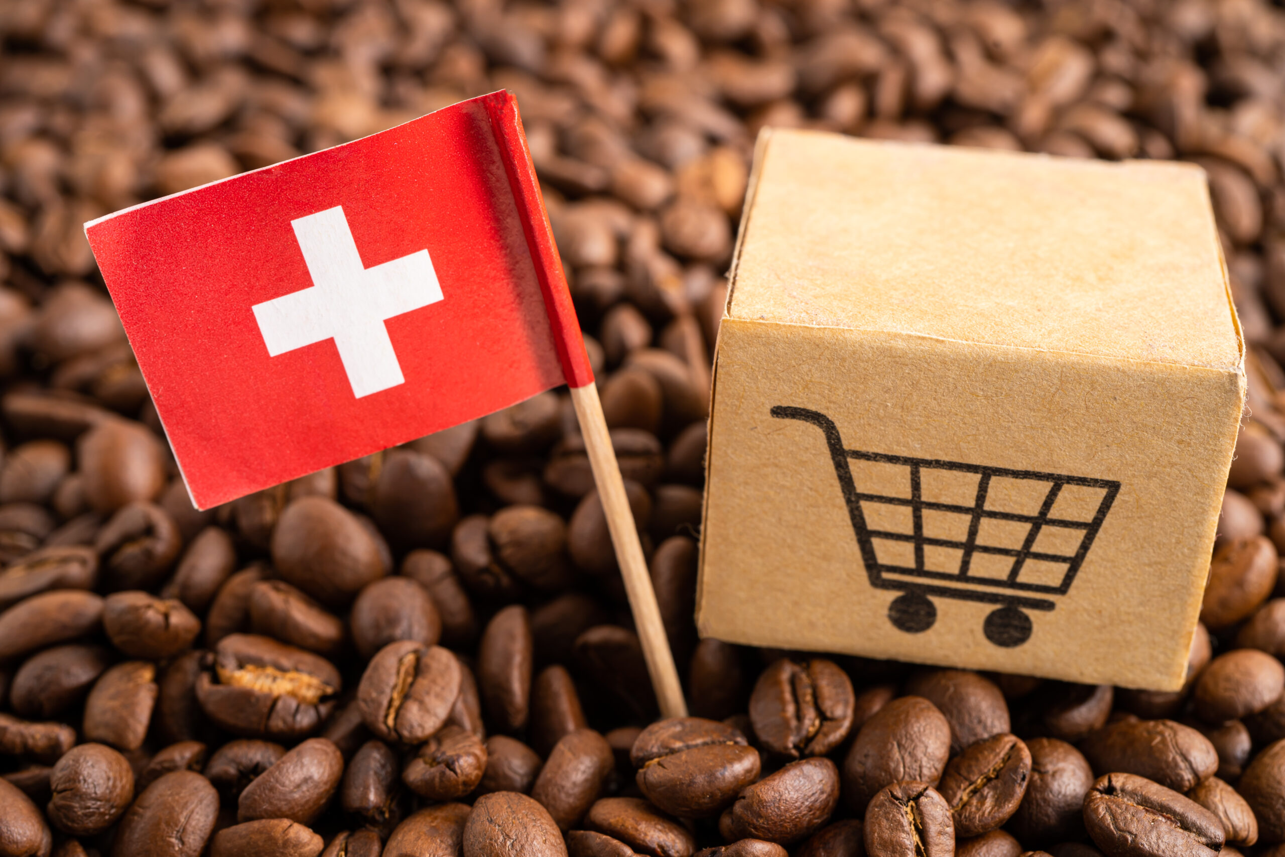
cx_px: 642
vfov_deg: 27.0
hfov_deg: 39.6
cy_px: 428
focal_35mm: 50
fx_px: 1785
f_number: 8
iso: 100
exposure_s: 1/80
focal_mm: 50
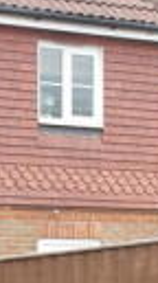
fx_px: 1199
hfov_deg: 7.5
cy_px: 359
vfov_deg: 13.0
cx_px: 205
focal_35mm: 160
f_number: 3.5
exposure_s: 1/80
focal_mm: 20
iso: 100
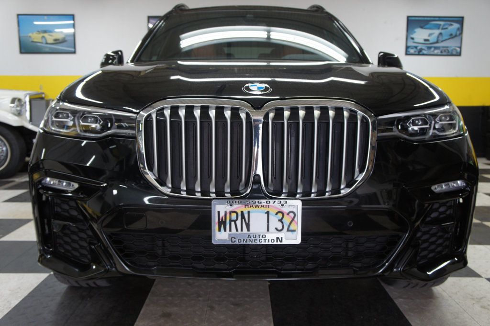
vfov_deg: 41.6
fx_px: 428
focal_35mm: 32
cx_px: 245
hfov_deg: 59.5
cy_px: 163
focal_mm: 21
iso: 320
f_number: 4
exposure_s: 1/40
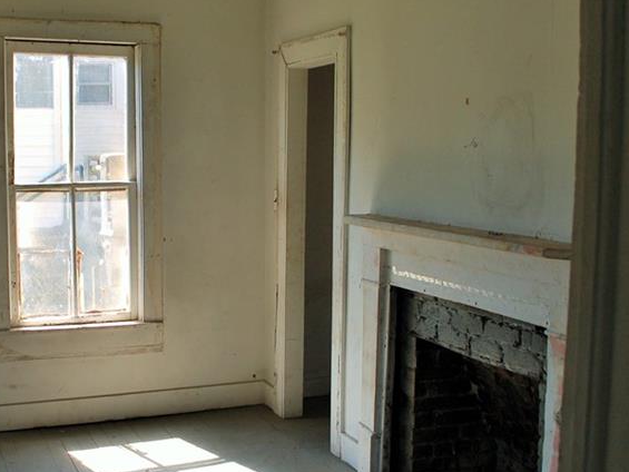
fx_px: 854
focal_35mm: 47
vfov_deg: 30.9
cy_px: 230
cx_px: 203
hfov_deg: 39.9
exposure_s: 1/125
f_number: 5.6
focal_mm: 18
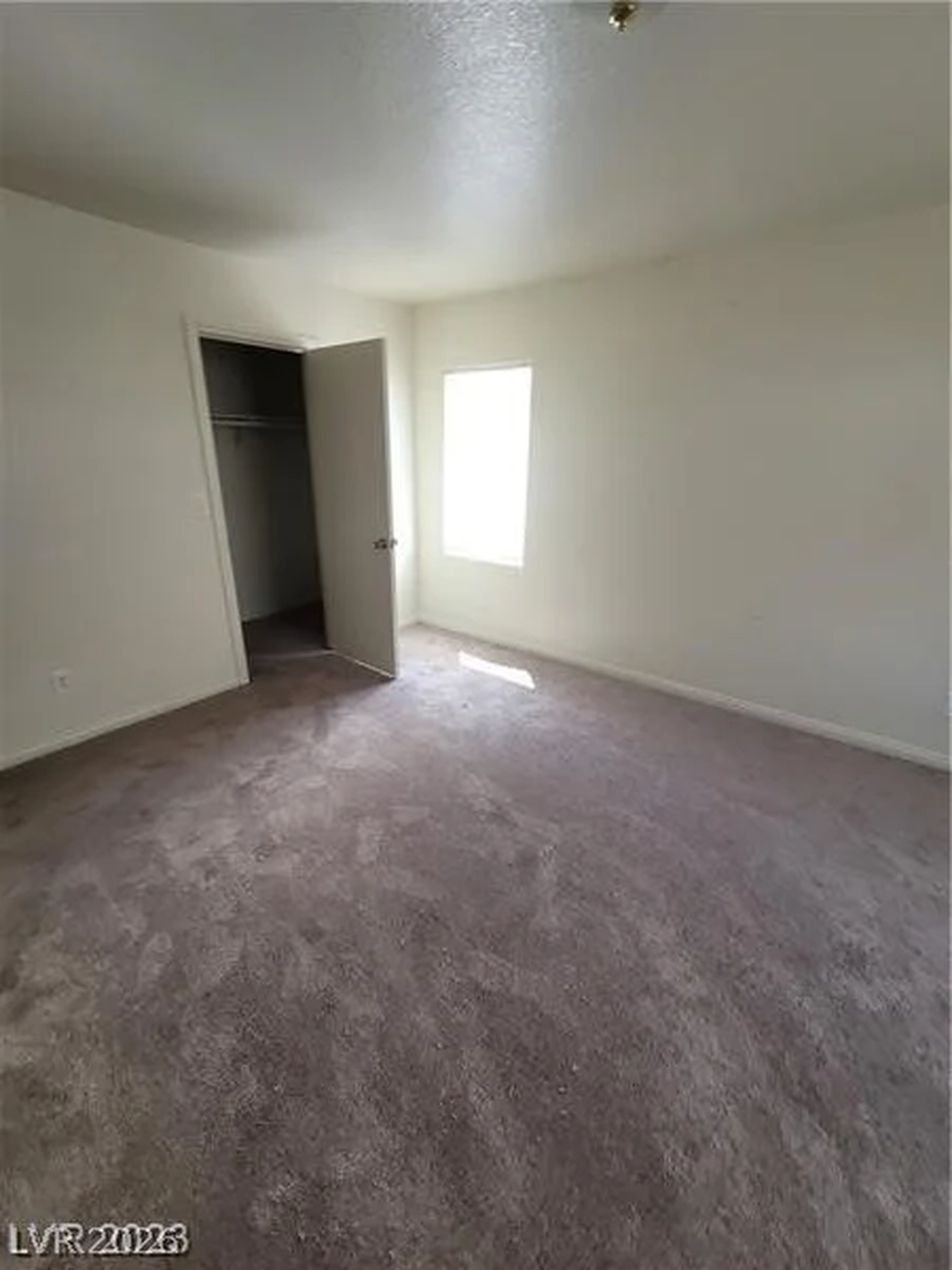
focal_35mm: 13
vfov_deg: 106.2
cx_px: 476
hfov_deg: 89.9
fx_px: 477
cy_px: 635
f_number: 2.2
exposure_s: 1/60
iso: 100
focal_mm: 2.2
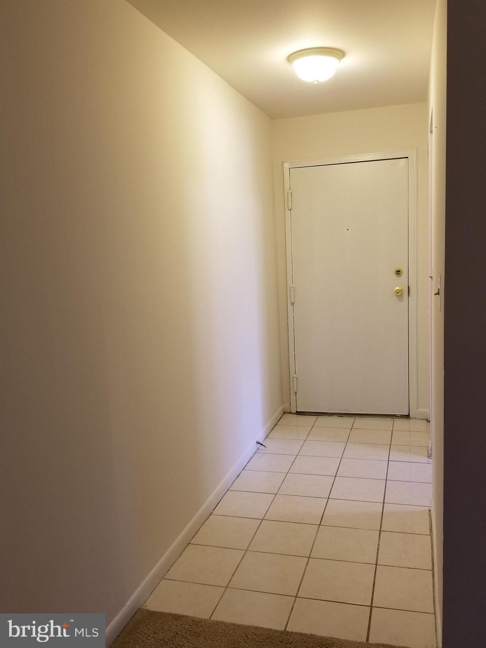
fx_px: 487
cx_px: 243
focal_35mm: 26
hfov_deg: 53.1
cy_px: 324
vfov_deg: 67.3
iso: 125
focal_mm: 4.25
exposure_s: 1/60
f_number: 1.7
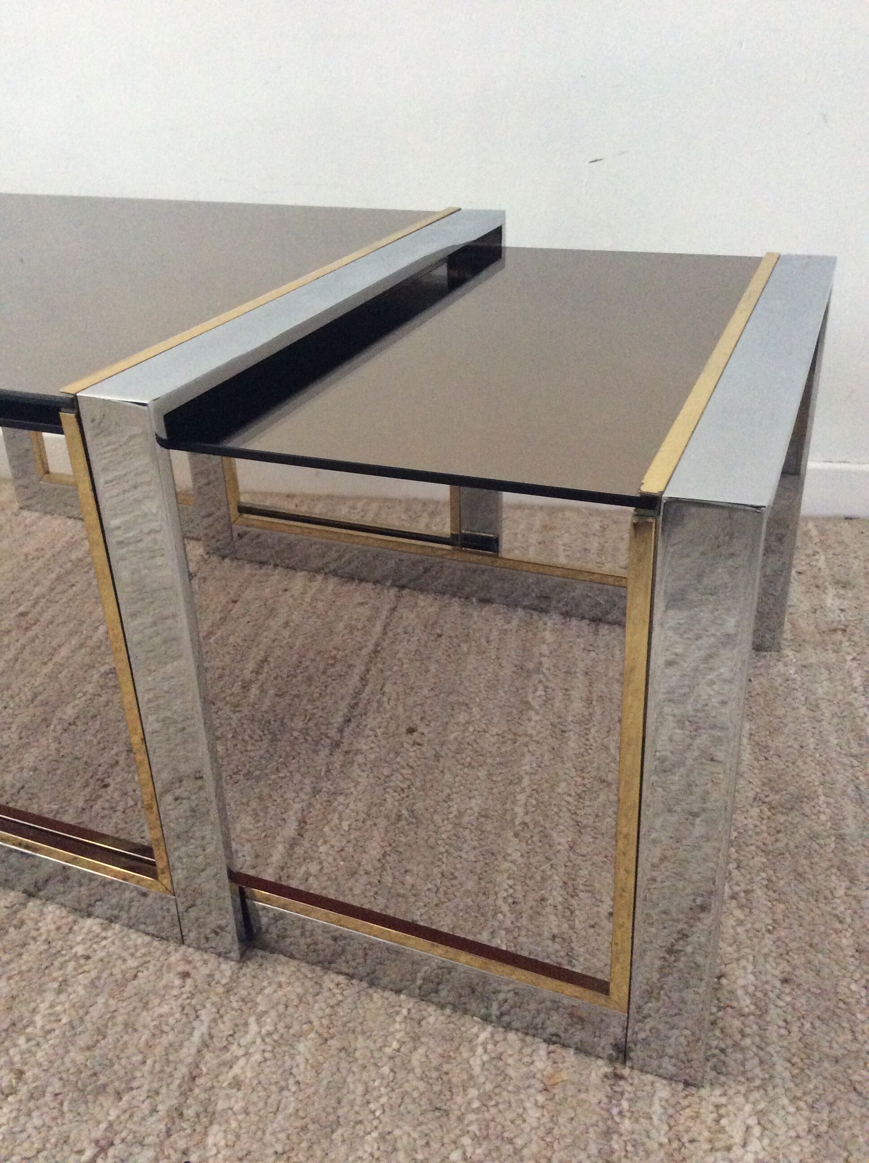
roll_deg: +1.6
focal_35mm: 32
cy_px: 582
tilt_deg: -28.9
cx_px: 434
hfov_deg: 44.1
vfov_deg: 56.9
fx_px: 1074
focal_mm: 3.3
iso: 250
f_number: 2.4
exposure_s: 1/25
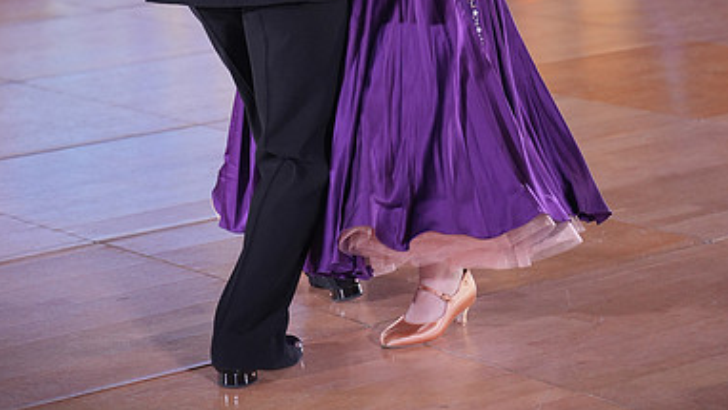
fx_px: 2548
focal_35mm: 132
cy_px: -133
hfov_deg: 16.3
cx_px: 363
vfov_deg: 9.0
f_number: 3.5
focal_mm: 83
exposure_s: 1/400
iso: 1250
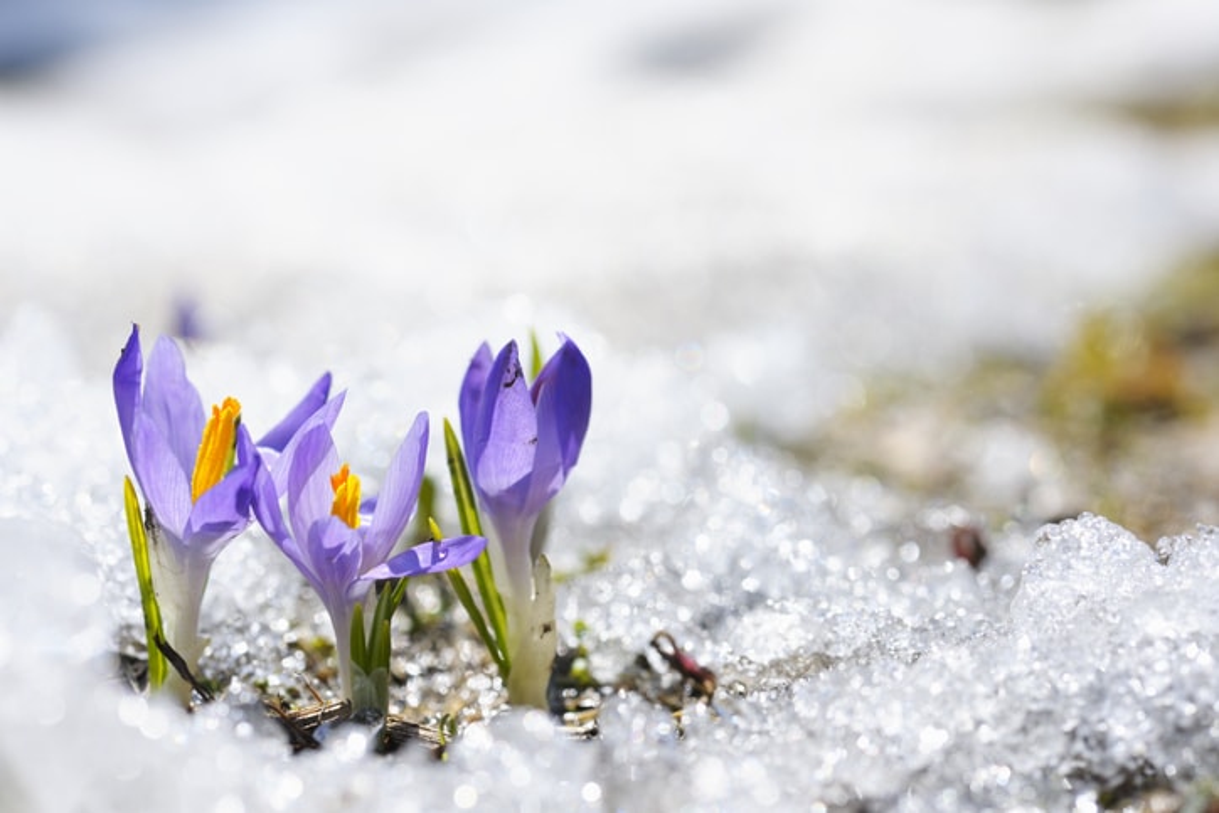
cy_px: 406
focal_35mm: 95
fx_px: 3217
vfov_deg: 14.4
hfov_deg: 21.5
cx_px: 610
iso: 100
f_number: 8
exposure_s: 1/250
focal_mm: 95
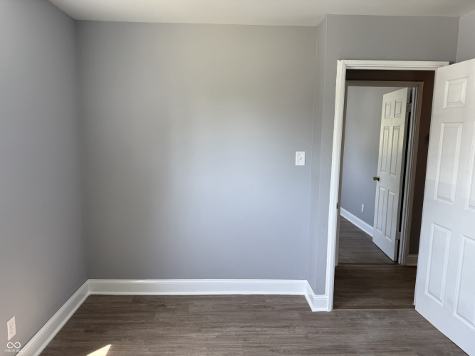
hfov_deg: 71.6
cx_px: 238
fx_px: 329
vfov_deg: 56.8
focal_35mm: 24
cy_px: 178
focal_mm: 6.76
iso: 80
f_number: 1.78
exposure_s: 1/121
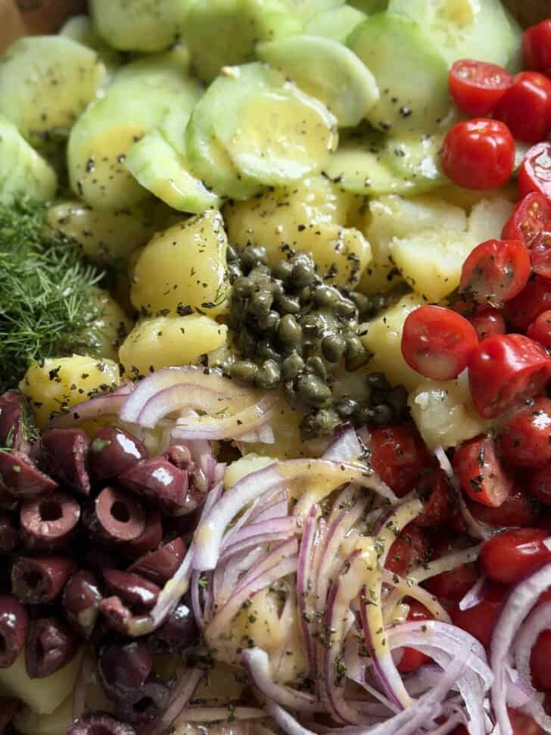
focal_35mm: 48
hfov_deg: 30.3
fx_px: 1019
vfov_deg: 39.7
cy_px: 368
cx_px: 276
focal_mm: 6.8
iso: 64
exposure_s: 1/121
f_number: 1.8
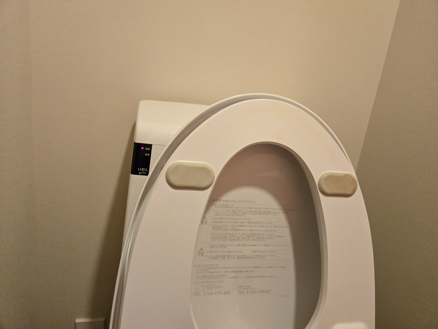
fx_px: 291
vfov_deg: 58.9
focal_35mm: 23
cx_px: 219
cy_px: 164
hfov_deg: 73.9
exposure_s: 1/100
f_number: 1.8
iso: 640
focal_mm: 5.4
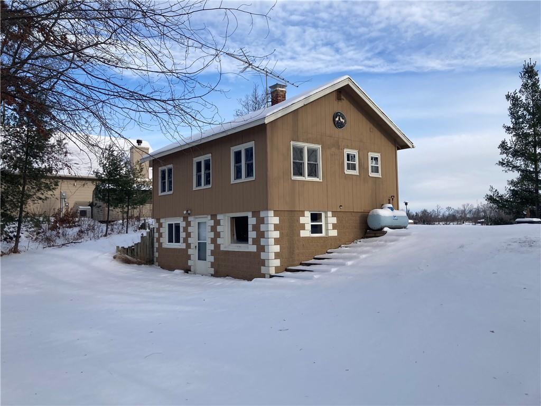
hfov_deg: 63.4
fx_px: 438
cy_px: 203
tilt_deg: +3.9
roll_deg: +0.7
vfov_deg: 49.7
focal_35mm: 28
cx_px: 270
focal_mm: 3.99
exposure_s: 1/1517
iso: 20
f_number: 1.8
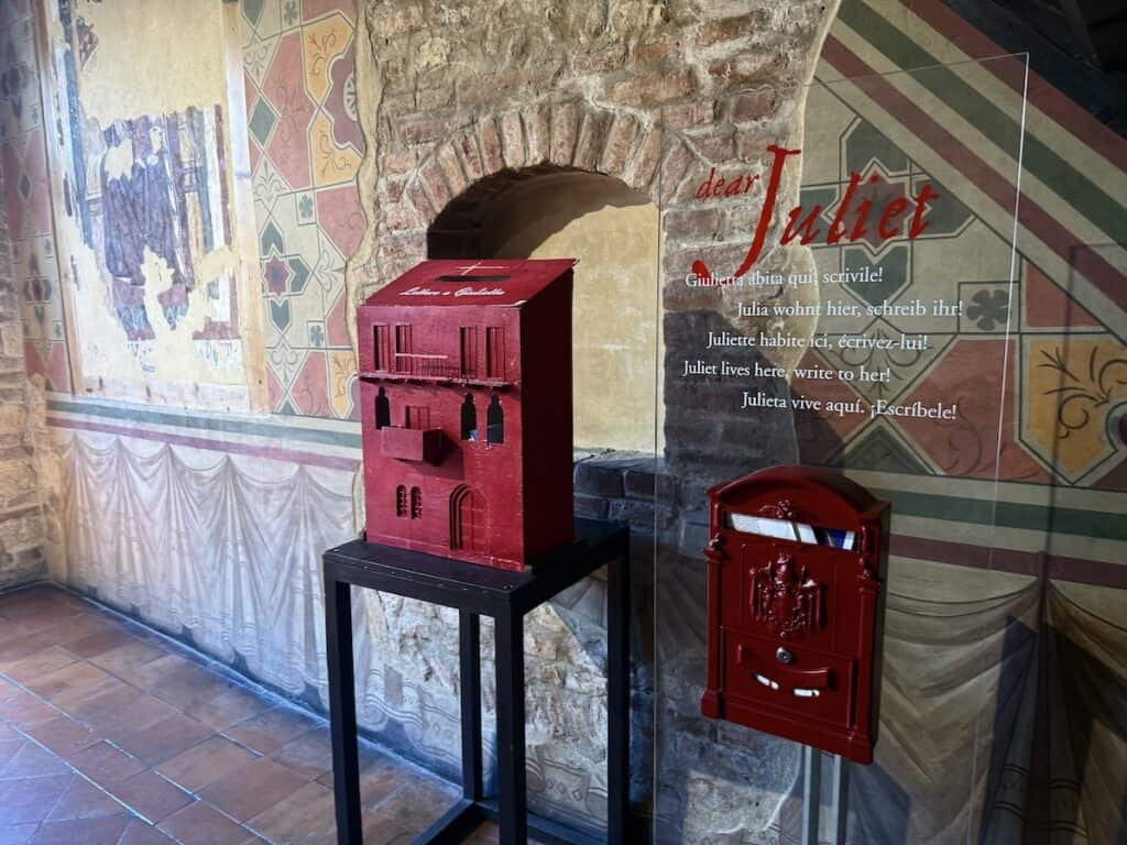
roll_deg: +0.8
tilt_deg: -8.5
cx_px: 564
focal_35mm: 24
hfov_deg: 71.6
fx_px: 781
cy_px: 422
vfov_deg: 56.8
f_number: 1.78
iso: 200
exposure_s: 1/94
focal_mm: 6.76
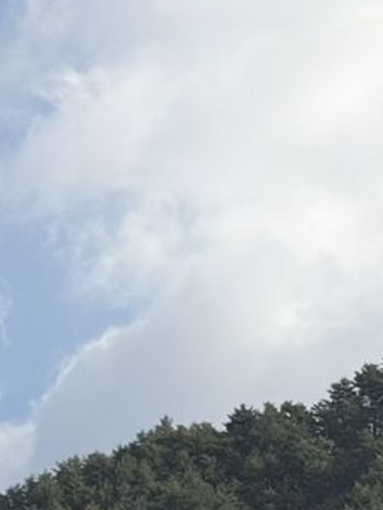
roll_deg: +0.4
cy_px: 866
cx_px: -154
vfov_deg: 8.5
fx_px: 3317
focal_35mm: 225
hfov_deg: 6.5
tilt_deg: +16.2
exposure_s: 1/5208
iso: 64
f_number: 1.78
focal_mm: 6.76
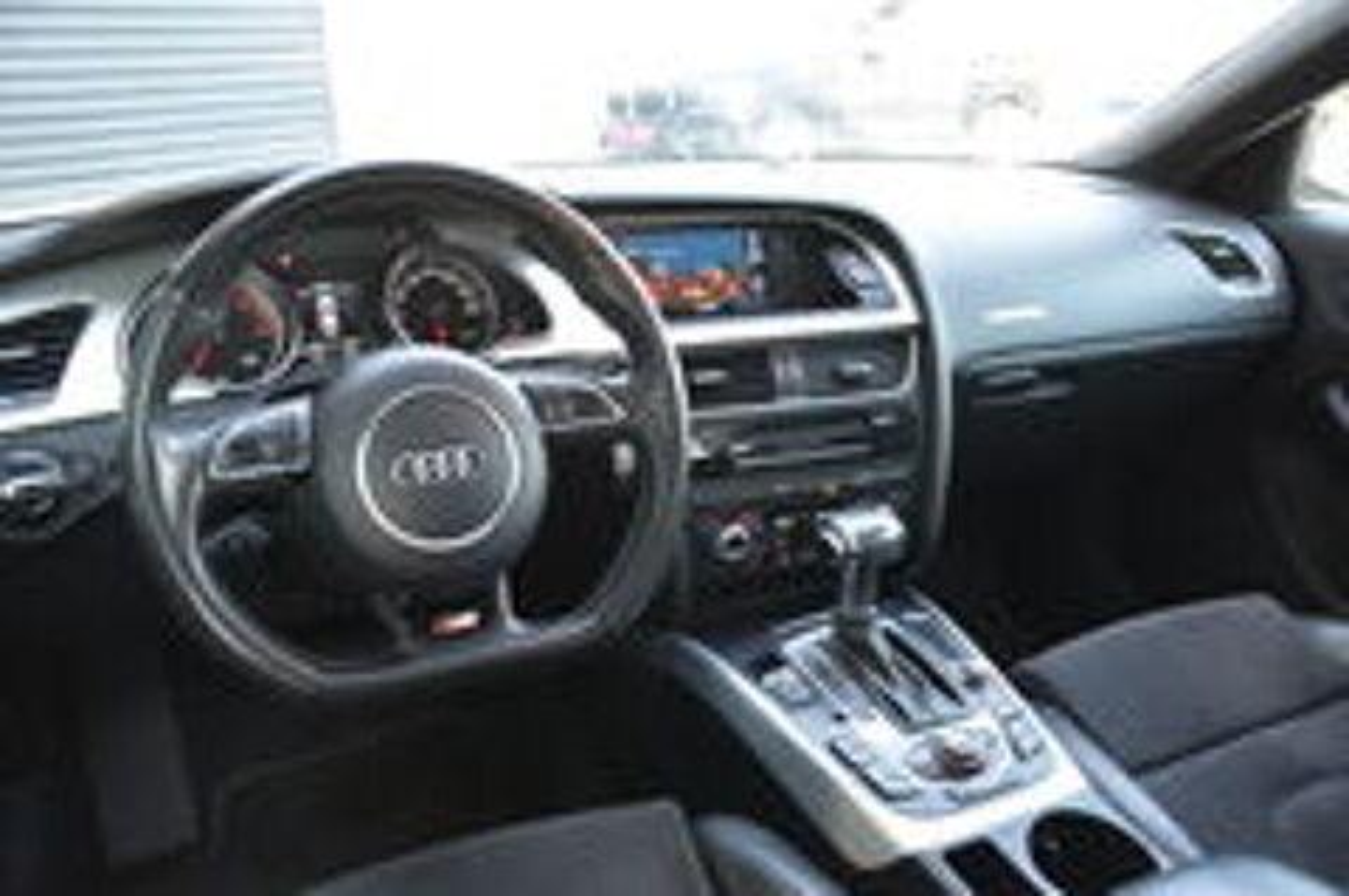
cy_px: 448
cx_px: 674
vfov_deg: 43.5
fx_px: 1123
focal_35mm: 30
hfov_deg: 62.0
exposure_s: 1/60
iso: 800
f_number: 3.5
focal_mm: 20
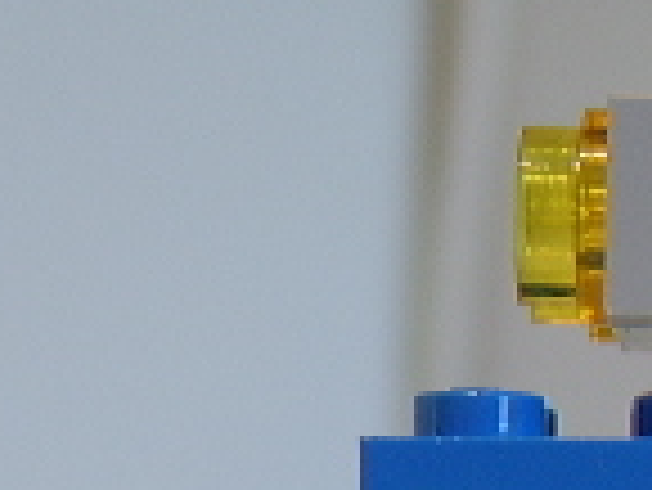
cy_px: 652
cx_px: 760
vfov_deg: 10.6
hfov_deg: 14.0
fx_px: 2583
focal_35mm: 137
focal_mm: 8.13
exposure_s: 1/36
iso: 100
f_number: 2.7
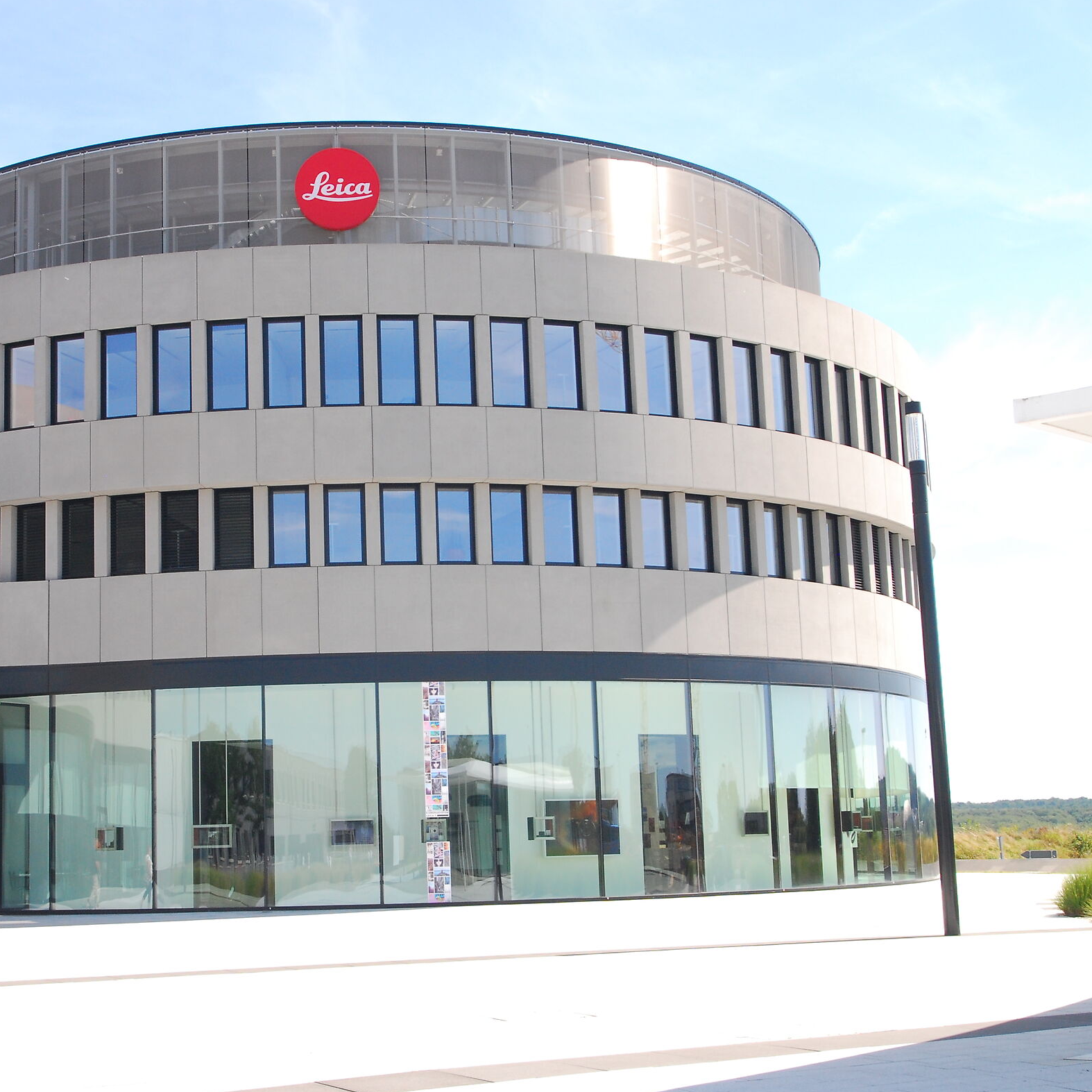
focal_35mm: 49
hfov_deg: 34.7
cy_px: 537
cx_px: 385
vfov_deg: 34.9
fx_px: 1736
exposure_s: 1/320
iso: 400
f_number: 9
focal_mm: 25
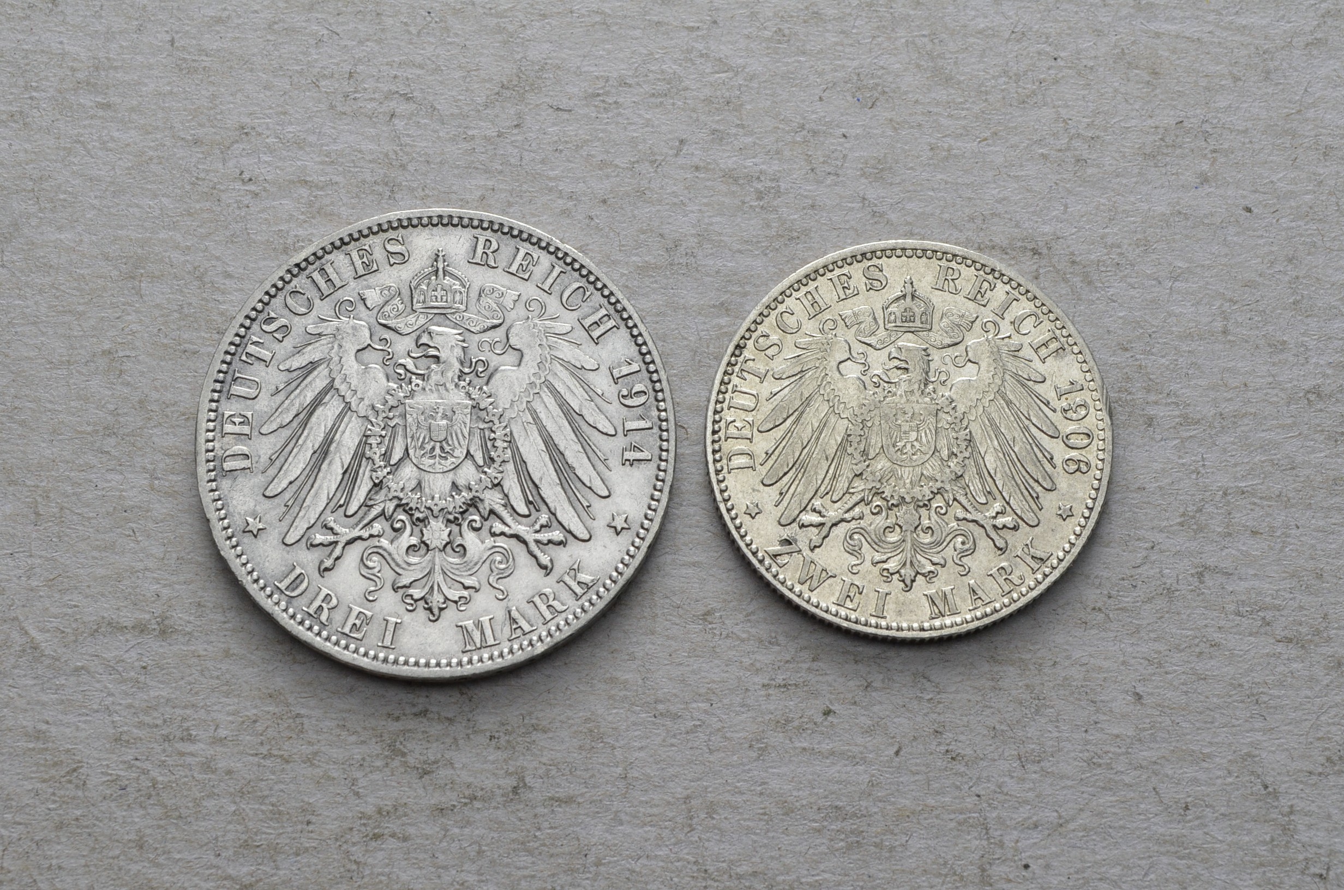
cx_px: 672
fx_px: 2682
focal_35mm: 72
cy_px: 445
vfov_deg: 18.8
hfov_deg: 28.1
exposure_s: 1/250
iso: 400
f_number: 14
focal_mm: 48
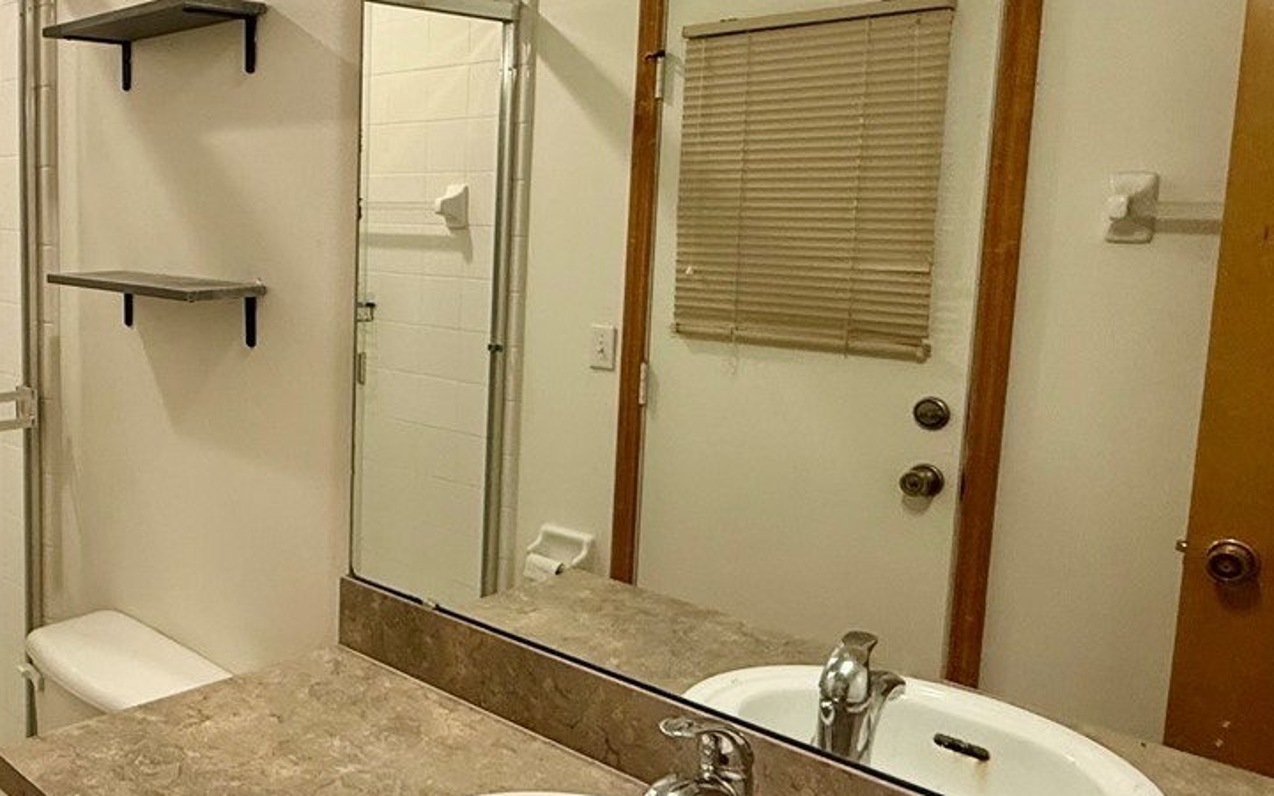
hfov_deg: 53.3
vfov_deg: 38.3
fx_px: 1146
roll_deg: -0.4
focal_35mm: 33
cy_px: 348
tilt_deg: -6.9
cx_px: 211
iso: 200
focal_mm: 2.22
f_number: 2.2
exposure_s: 1/60
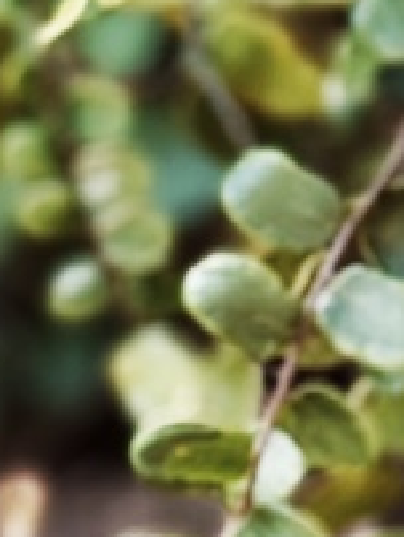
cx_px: 1207
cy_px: 326
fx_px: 4907
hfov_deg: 4.5
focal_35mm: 316
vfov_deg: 6.3
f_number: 1.78
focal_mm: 6.76
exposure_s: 1/148
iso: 160
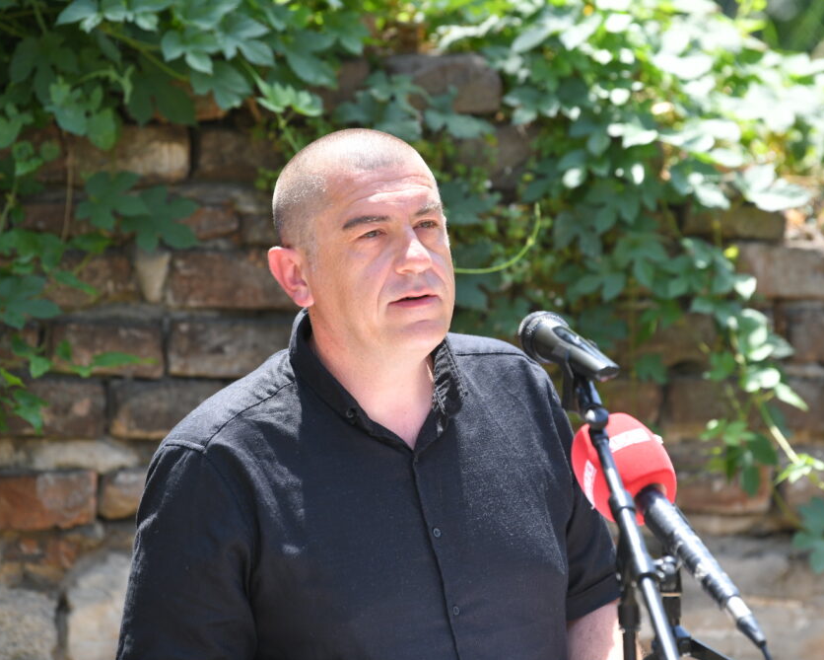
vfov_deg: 6.7
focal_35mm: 230
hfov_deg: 8.4
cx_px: 443
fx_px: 5610
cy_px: 329
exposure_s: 1/400
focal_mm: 200
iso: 200
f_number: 4
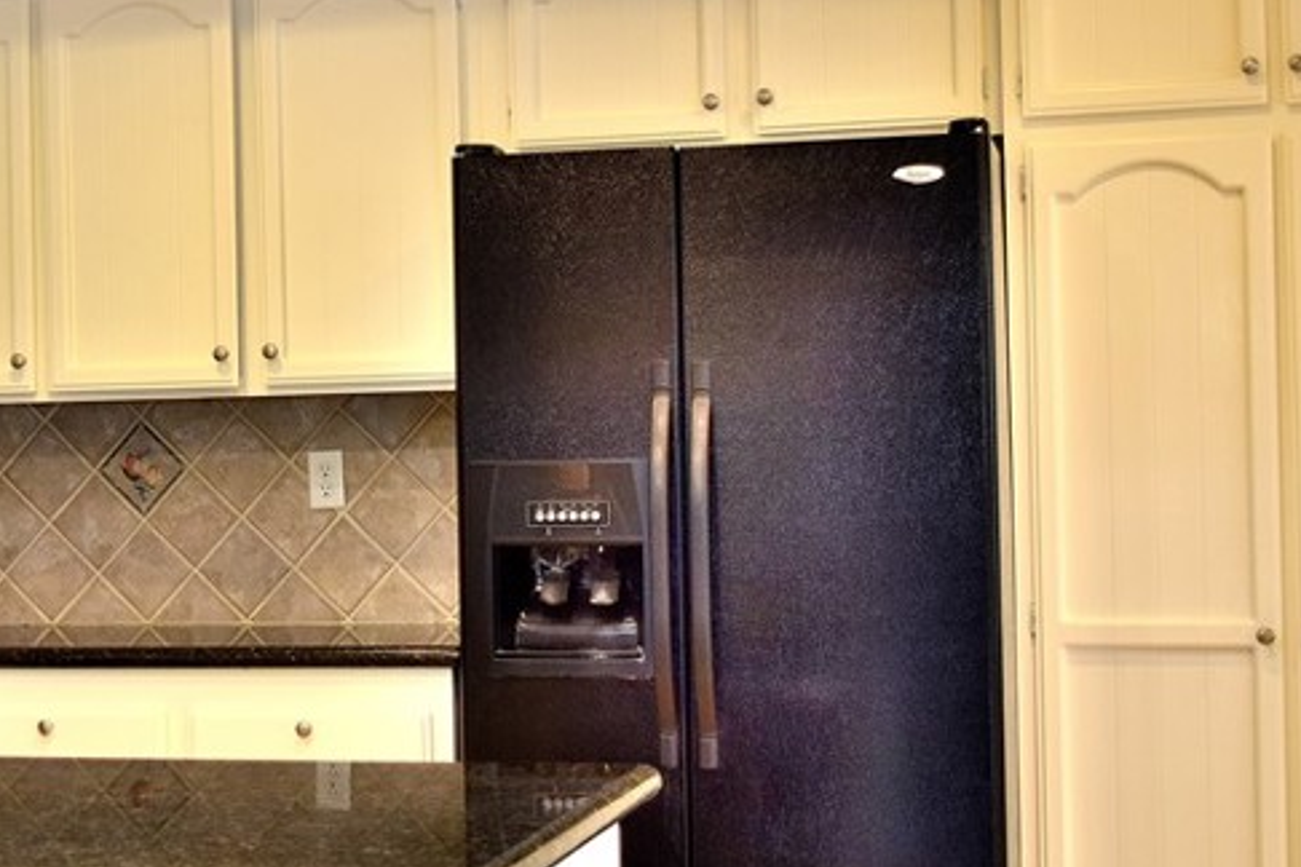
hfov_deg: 25.1
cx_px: 209
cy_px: 419
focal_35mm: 79
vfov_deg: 17.3
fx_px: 2857
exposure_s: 1/60
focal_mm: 25
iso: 400
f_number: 4
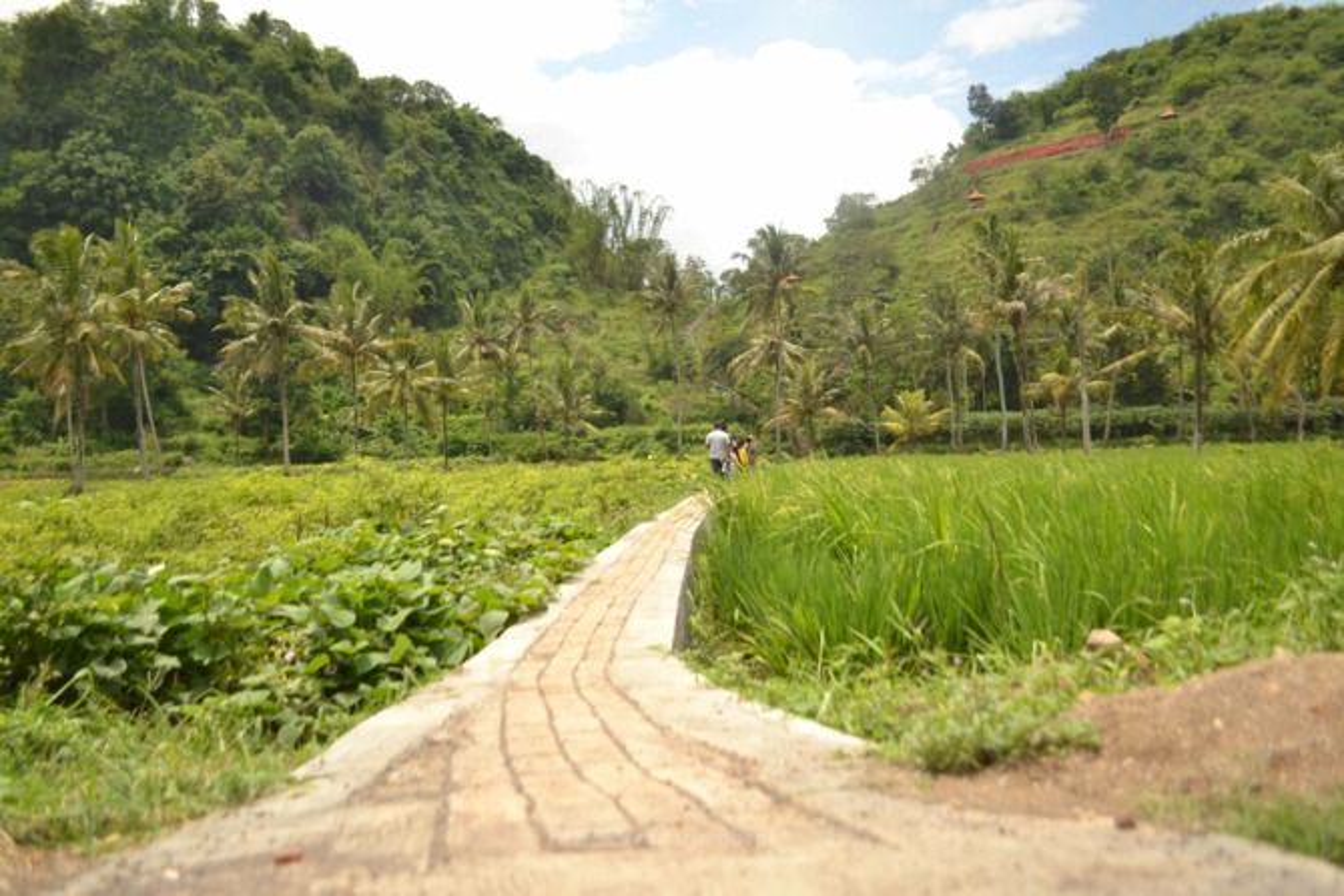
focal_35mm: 27
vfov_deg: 48.0
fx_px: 1008
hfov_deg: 67.4
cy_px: 448
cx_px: 672
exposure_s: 1/1250
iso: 200
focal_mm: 18
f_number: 5.6
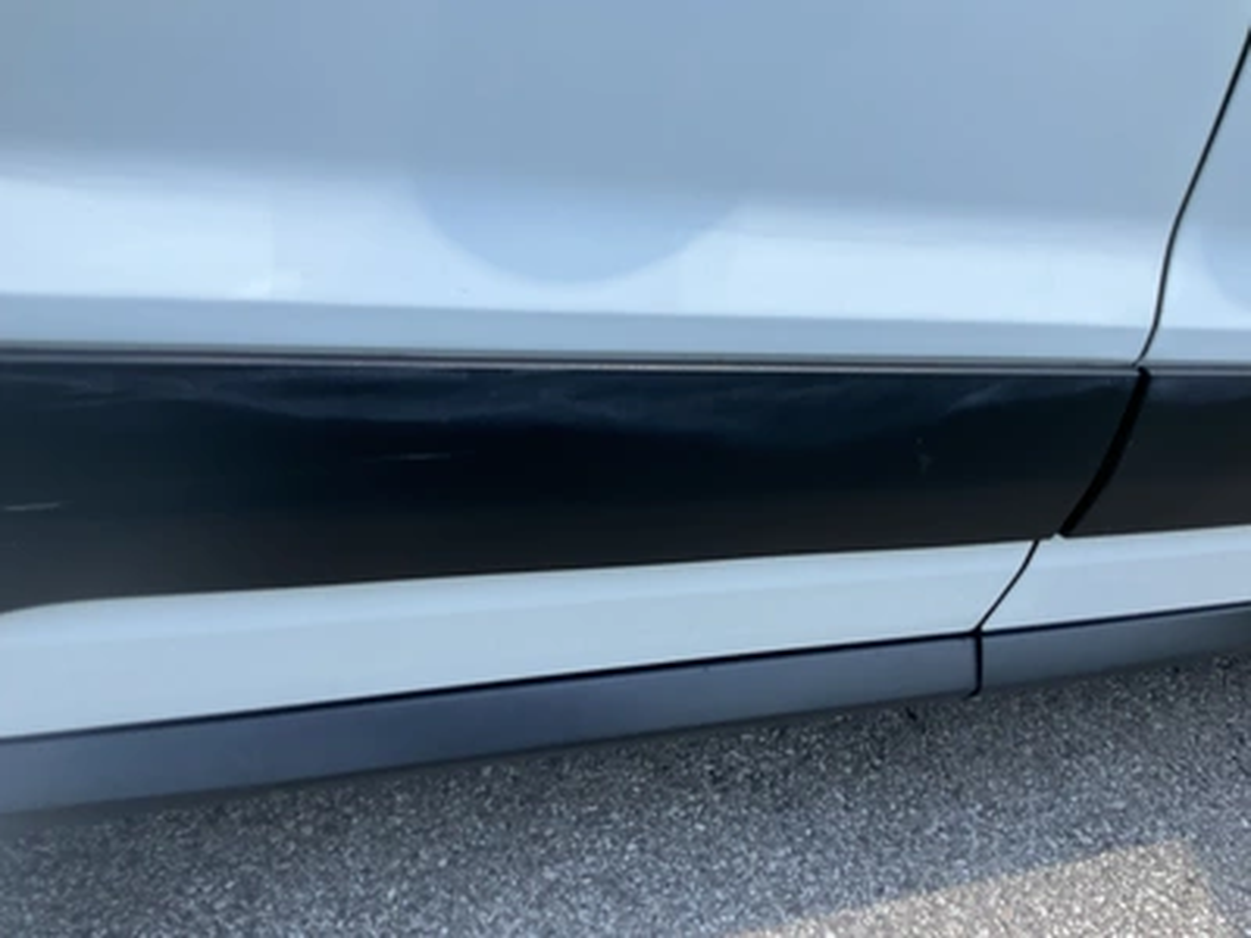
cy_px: 469
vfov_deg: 48.2
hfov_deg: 61.7
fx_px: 1048
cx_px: 626
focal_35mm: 29
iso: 25
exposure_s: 1/792
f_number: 1.8
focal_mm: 3
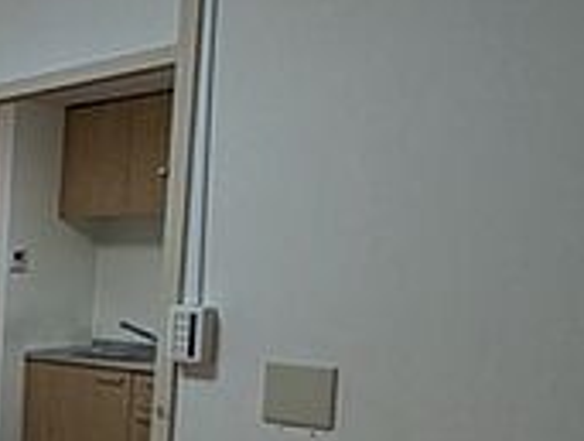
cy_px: 349
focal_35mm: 49
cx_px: -359
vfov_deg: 29.2
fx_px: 828
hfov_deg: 25.3
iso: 52
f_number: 2.2
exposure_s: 1/100
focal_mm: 1.83
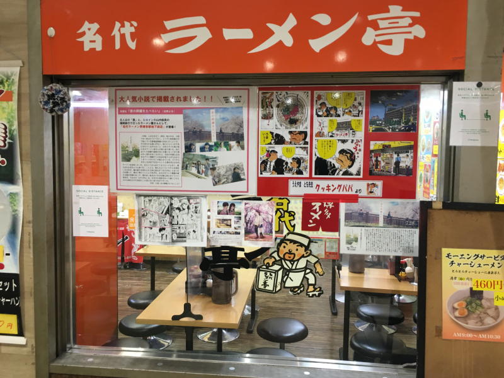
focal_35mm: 29
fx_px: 422
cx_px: 252
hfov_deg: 61.7
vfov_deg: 48.2
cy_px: 189
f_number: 2.2
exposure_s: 1/15
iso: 40
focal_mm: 4.15
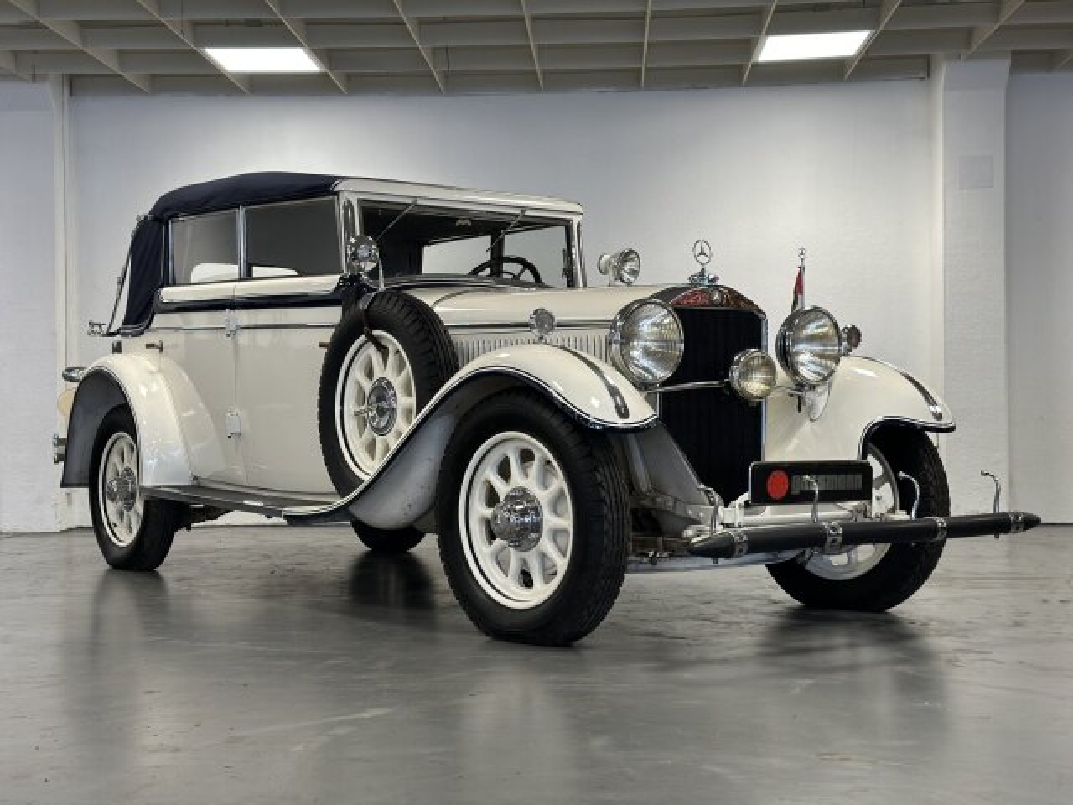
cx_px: 536
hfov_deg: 39.7
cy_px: 402
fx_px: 1488
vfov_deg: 30.3
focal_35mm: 48
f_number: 1.78
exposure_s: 1/79
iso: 125
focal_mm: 6.86
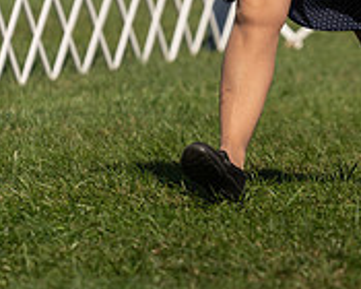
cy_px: -50
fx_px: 7725
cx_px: 465
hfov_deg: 2.7
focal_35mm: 723
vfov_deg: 2.1
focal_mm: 200
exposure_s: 1/2500
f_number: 3.2
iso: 100
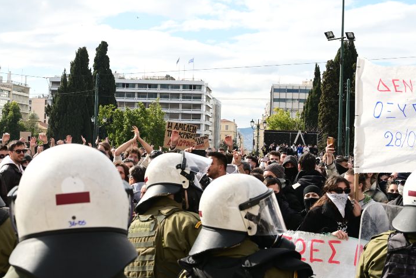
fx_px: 739
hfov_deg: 31.2
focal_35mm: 64
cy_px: 130
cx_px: 141
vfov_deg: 21.3
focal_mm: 34.5
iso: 400
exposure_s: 1/800
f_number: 7.1
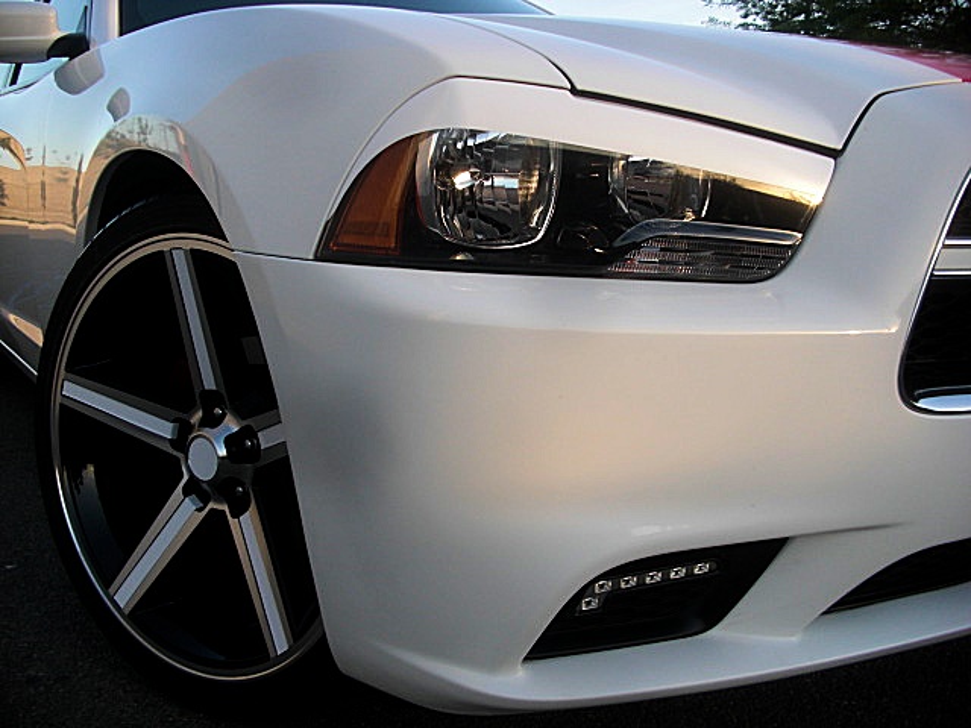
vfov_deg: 39.7
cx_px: 486
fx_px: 1010
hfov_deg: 51.4
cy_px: 364
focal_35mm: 36
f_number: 2.8
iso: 50
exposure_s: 1/200
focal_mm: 6.3
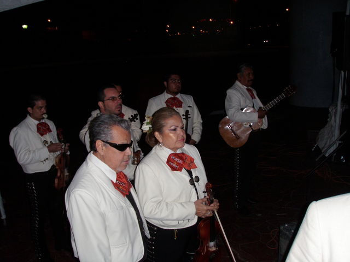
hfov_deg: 49.0
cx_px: 175
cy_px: 131
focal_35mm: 38
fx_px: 384
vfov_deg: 37.7
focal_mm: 6.7
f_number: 3.5
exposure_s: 1/30
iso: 160
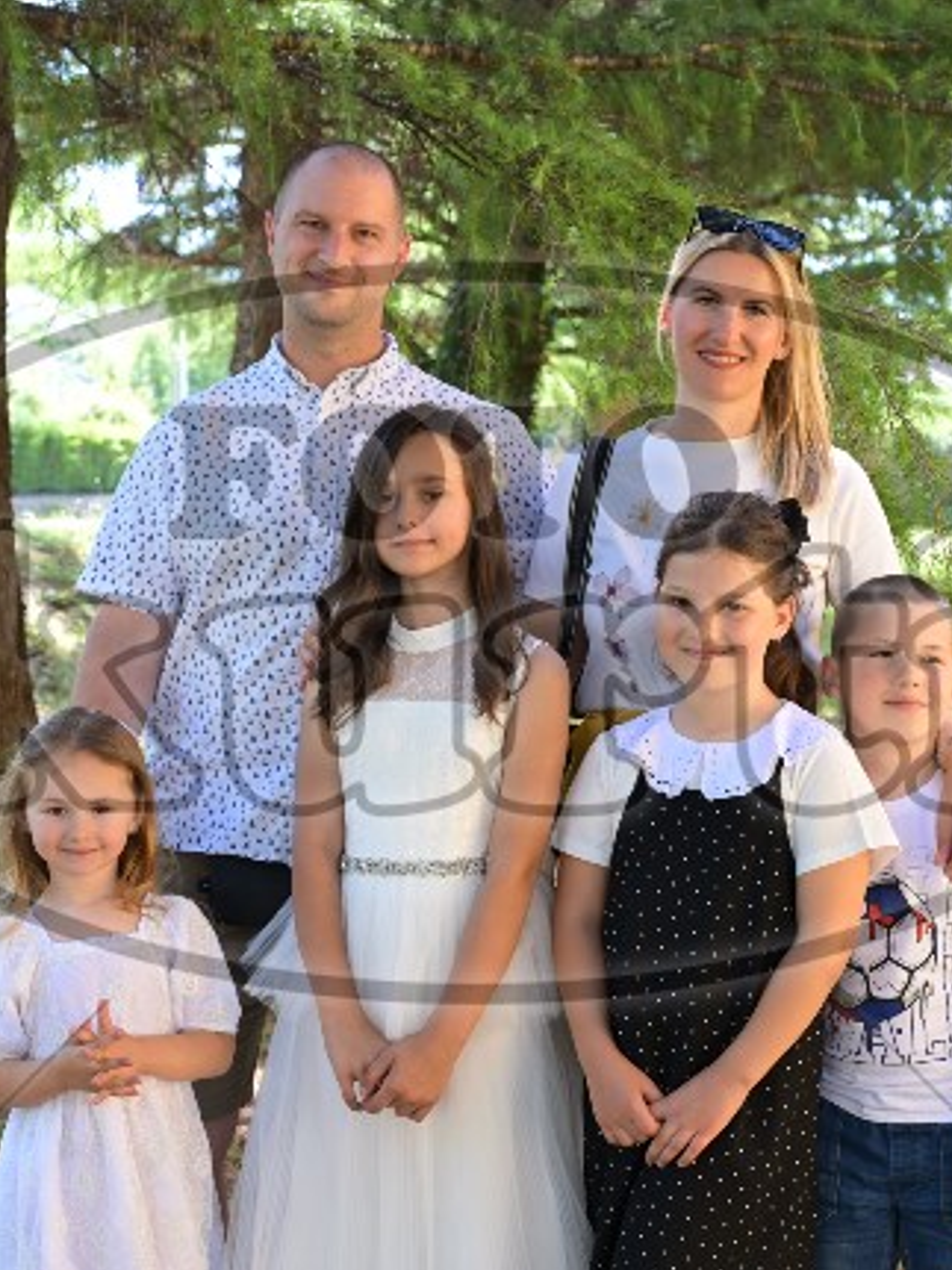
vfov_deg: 26.3
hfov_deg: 19.9
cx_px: 477
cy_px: 635
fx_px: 2715
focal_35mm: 74
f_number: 5.6
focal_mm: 51
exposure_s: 1/160
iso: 640
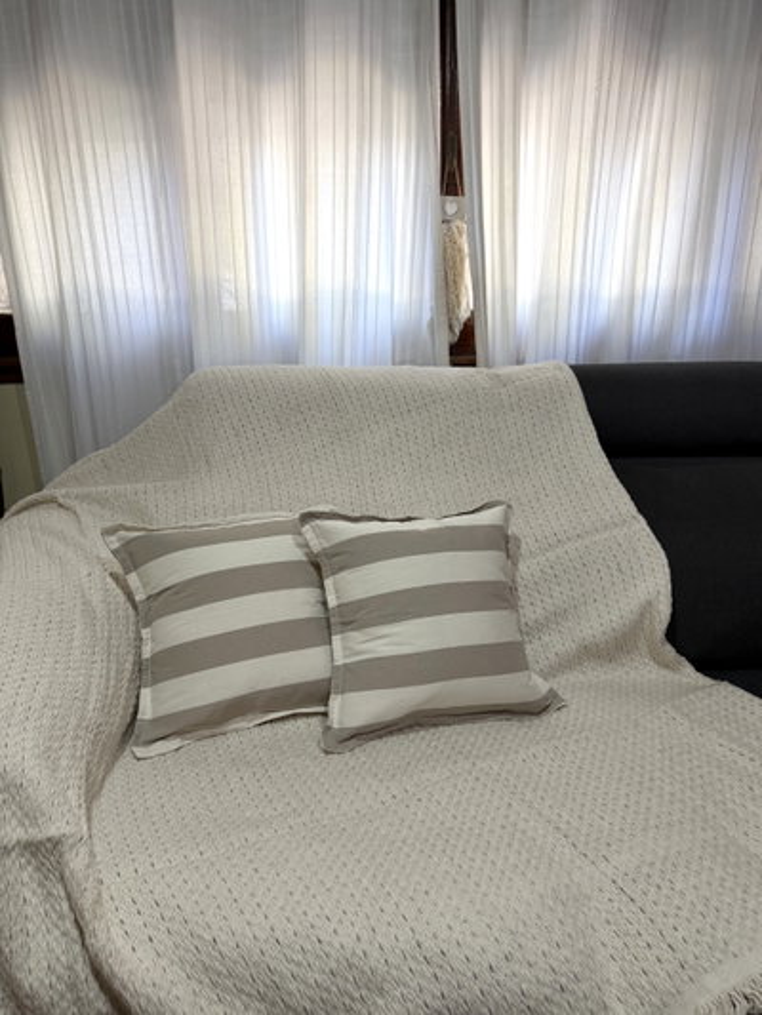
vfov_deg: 71.6
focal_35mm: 24
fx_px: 704
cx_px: 381
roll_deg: +0.7
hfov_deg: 56.8
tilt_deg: -15.6
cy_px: 508
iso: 160
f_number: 1.78
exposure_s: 1/100
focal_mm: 6.76
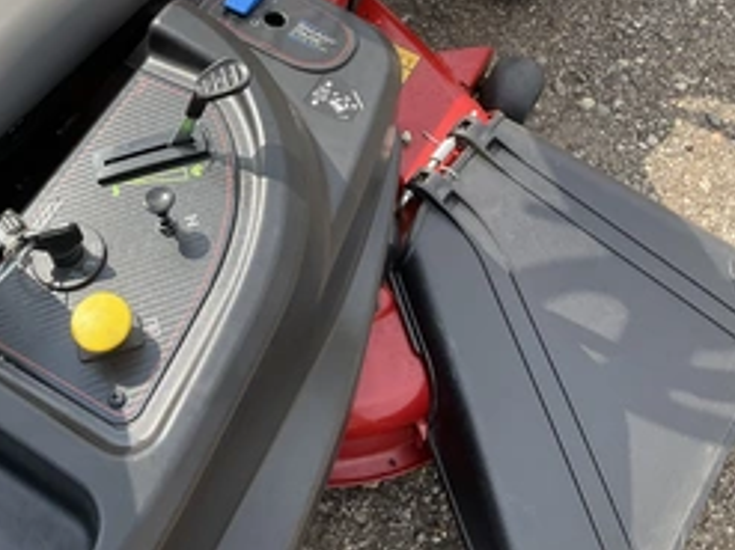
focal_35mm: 47
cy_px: 107
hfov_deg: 39.4
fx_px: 997
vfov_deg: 30.1
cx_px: 190
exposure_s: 1/829
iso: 25
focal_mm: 3
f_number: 1.8
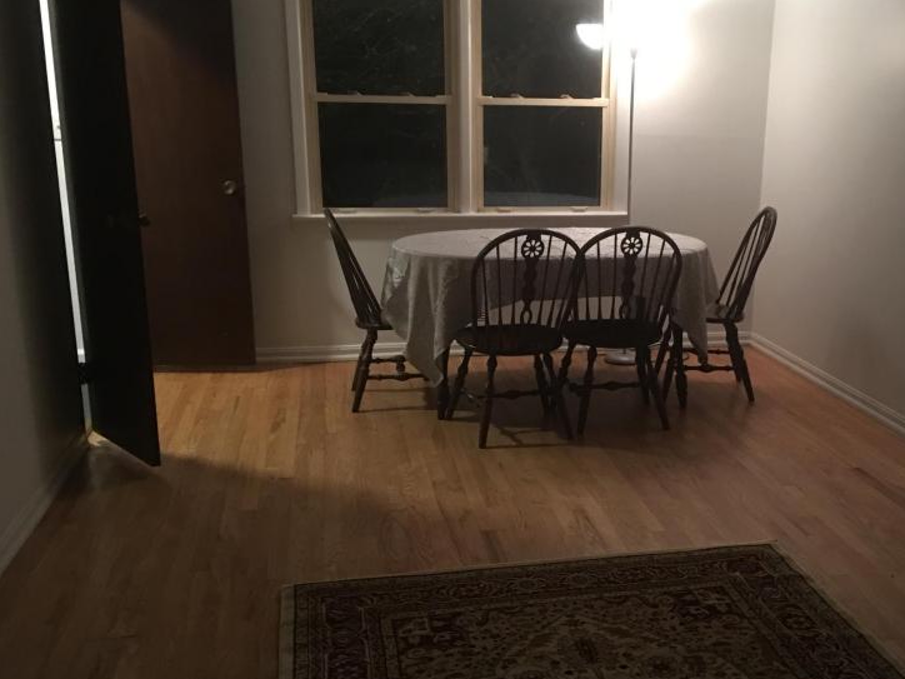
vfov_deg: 35.0
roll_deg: -1.1
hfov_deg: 45.3
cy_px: 418
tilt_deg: -15.8
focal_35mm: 41
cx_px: 578
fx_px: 1072
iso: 80
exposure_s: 1/4
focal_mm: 4.15
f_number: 2.2
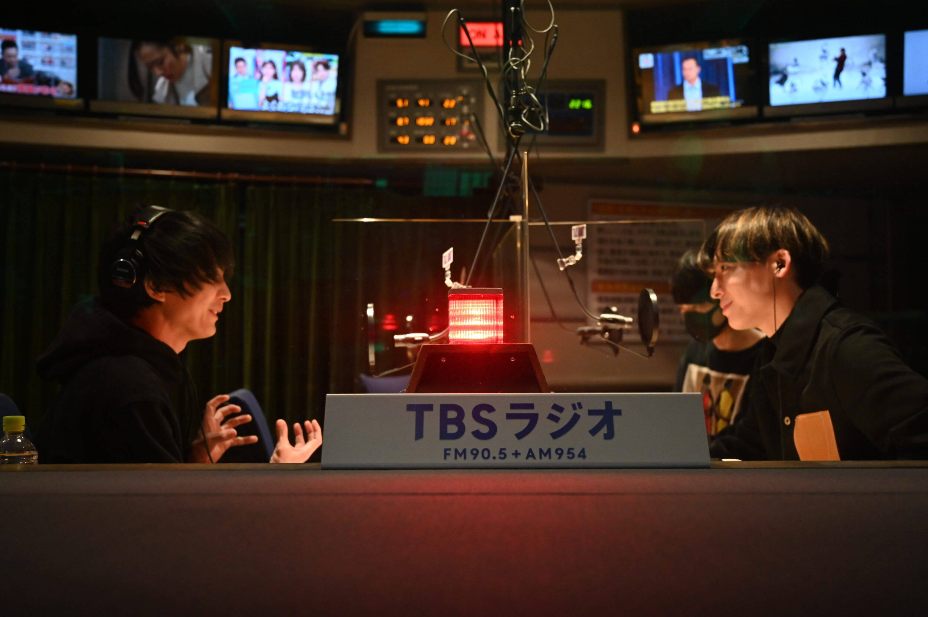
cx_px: 464
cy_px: 308
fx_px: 1030
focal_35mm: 40
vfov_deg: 33.4
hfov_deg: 48.5
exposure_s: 1/60
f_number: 4
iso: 3200
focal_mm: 40
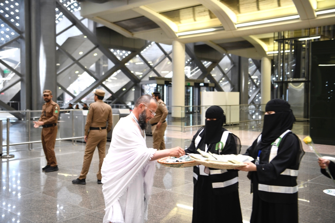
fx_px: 372
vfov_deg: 33.4
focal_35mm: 40
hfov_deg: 48.5
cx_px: 168
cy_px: 112
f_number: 2.8
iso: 800
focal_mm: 40
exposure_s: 1/100
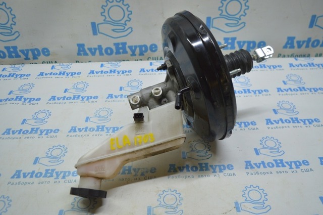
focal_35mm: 32
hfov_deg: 59.6
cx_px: 162
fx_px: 282
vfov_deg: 41.6
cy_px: 108
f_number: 3.8
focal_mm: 21
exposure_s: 1/100
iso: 400
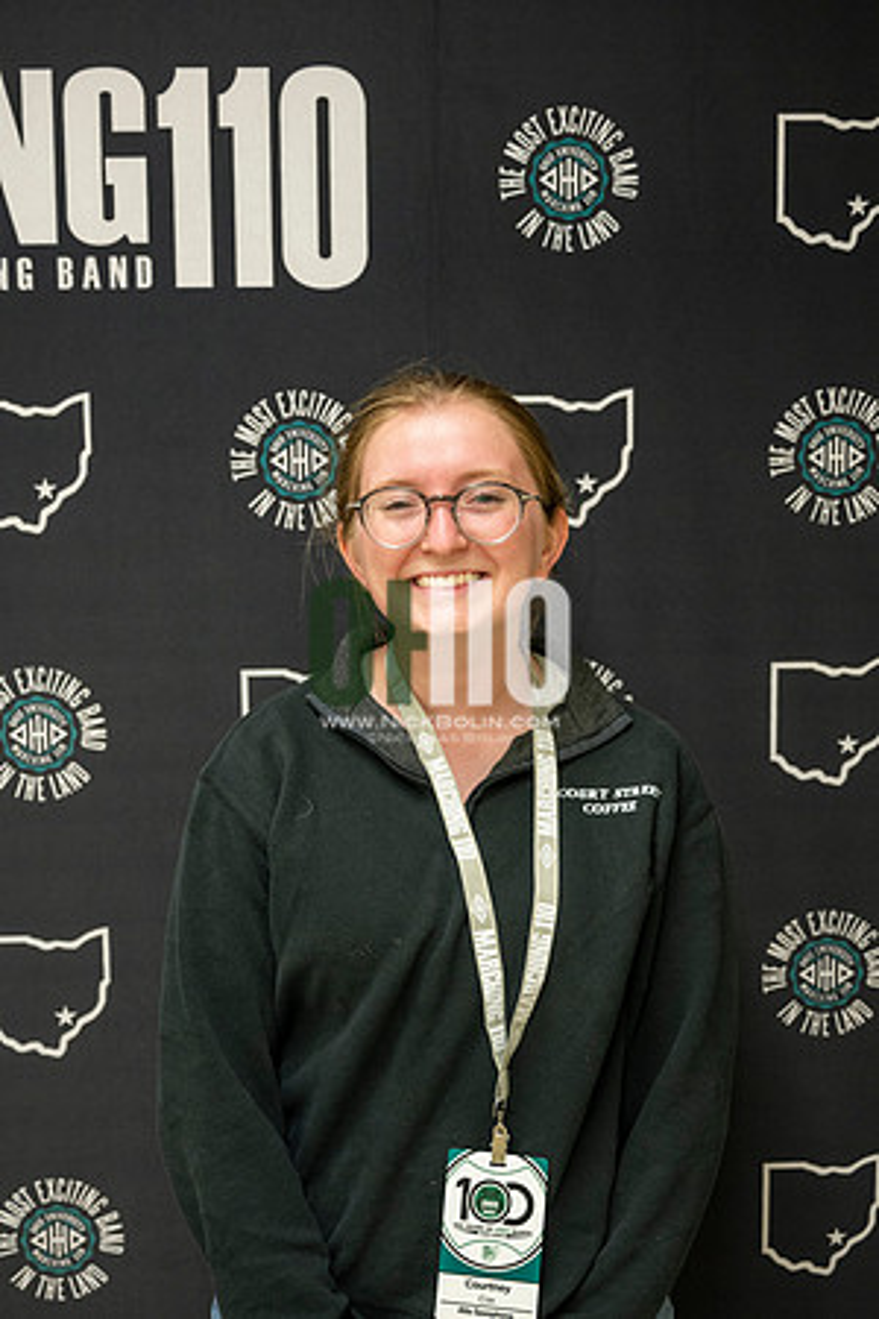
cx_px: 440
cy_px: 660
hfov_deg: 29.9
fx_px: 1648
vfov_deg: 43.6
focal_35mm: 45
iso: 1250
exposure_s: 1/60
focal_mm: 45
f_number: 4
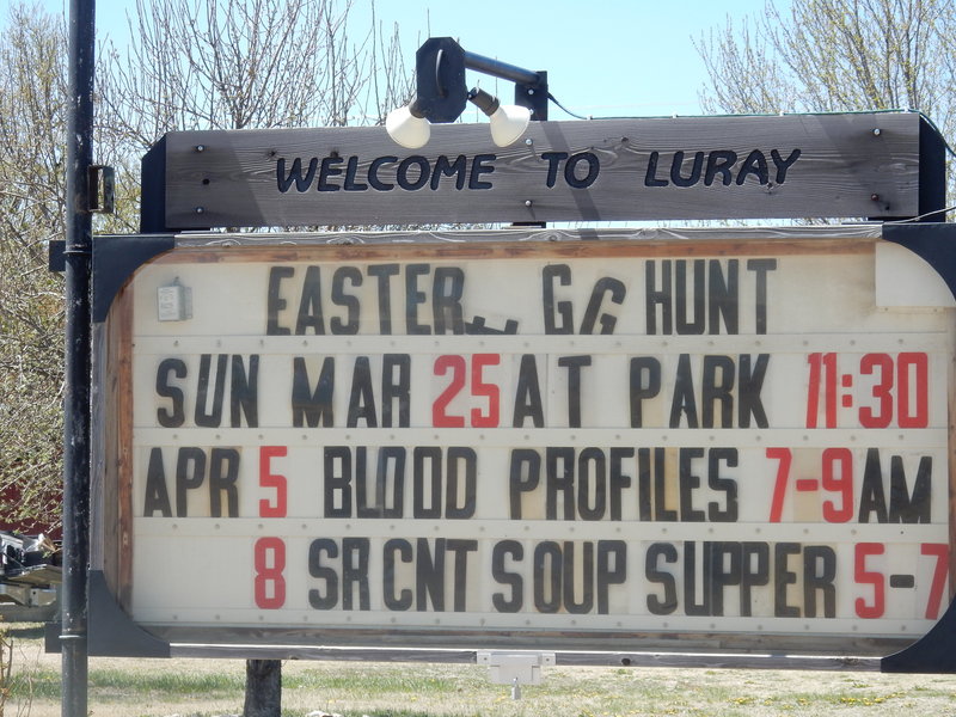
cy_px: 358
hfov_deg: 16.8
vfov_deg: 12.7
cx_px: 478
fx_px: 3231
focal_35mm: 117
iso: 125
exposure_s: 1/320
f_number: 5.6
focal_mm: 20.9
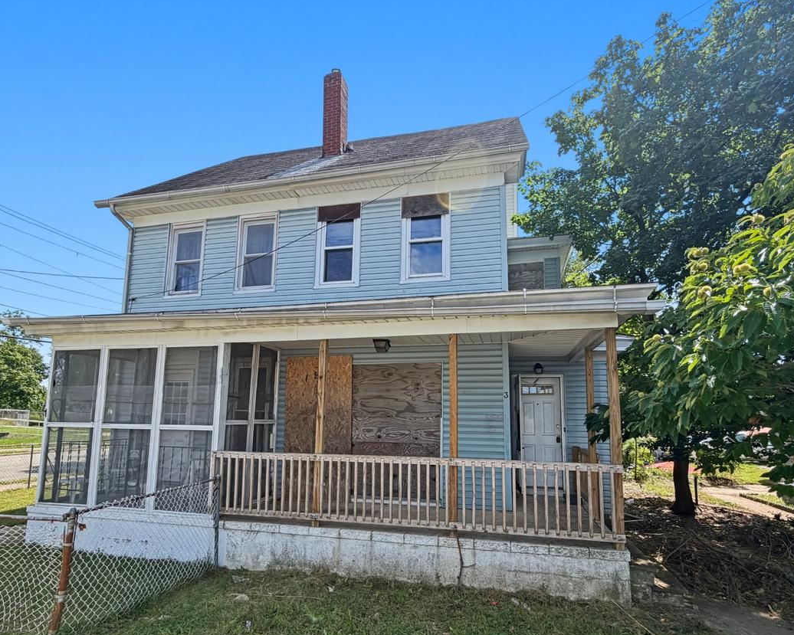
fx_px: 447
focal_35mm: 19
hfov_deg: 83.3
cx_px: 404
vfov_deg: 70.4
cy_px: 366
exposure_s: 1/750
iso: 32
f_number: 2.2
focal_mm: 2.2
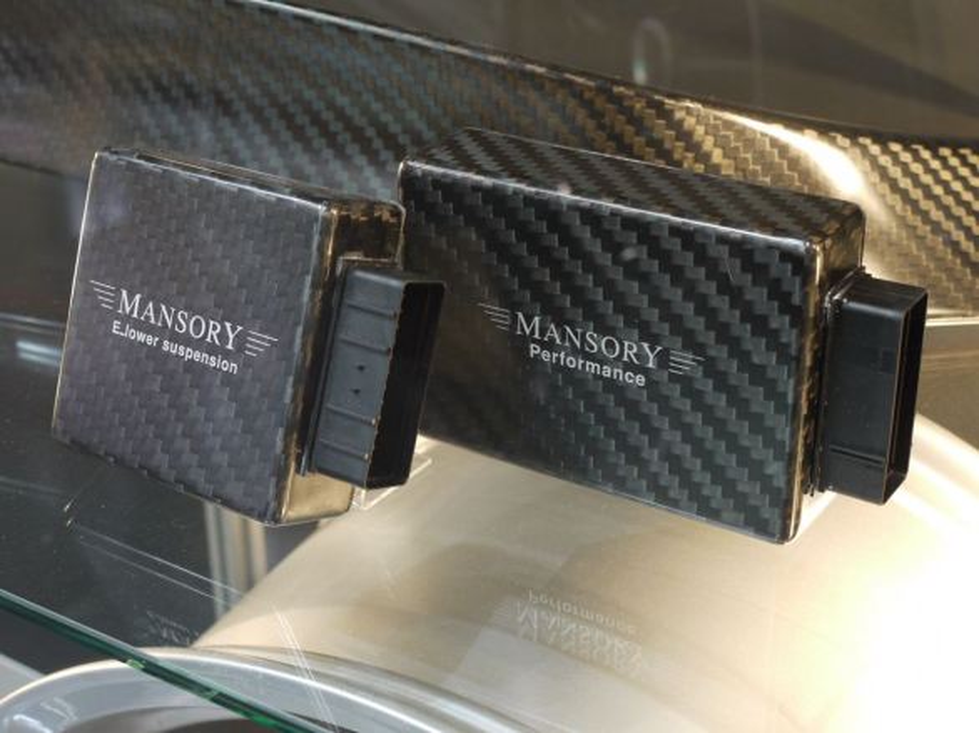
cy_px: 366
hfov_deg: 33.2
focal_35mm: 58
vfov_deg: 25.2
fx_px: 1640
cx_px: 490
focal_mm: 29
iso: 400
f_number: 5.2
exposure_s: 1/15
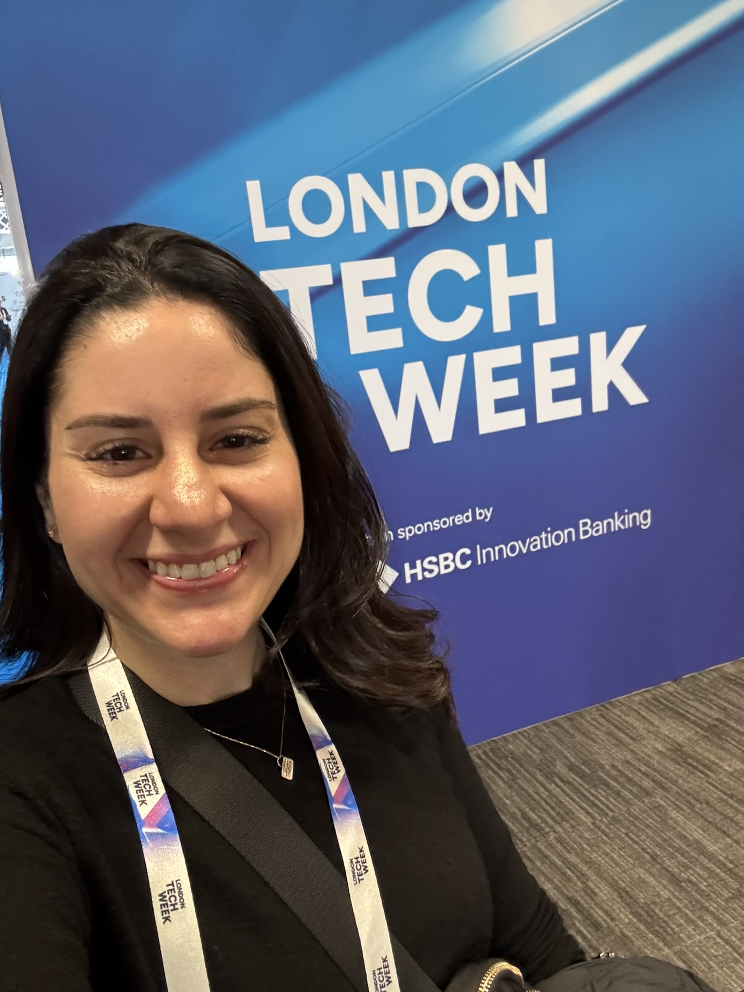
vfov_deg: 60.0
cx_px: 372
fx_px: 860
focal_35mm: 30
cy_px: 496
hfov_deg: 46.8
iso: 250
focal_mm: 2.69
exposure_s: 1/50
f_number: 1.9
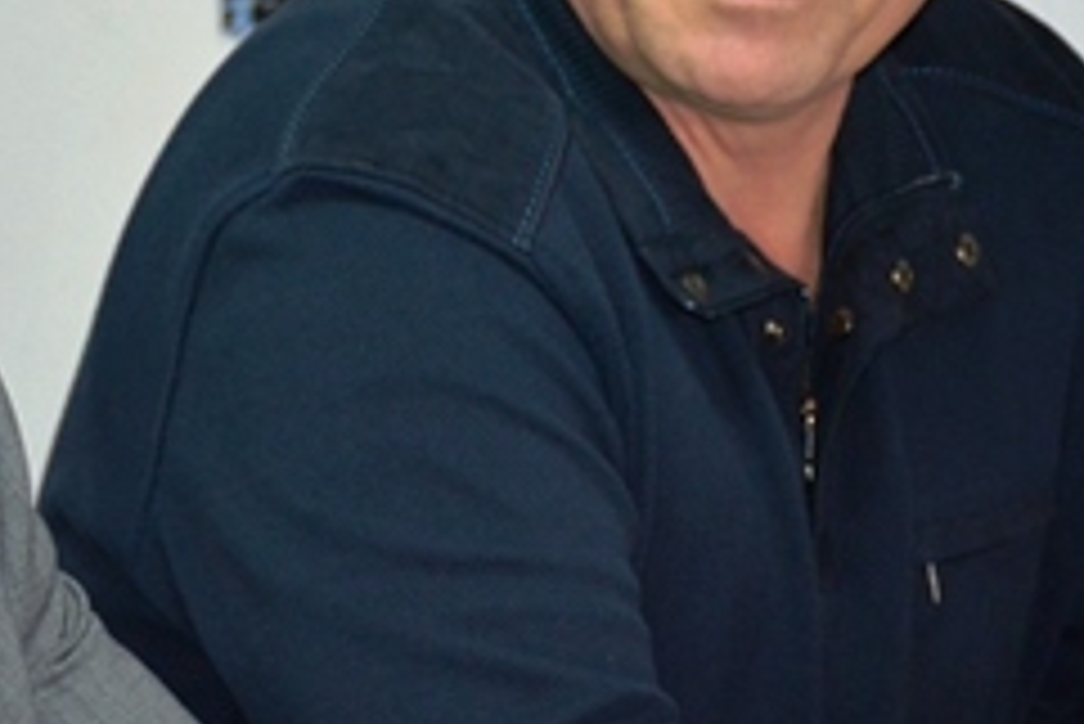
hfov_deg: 8.6
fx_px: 7201
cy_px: -34
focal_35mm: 239
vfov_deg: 5.7
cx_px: 279
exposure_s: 1/60
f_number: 5
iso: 1800
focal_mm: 60
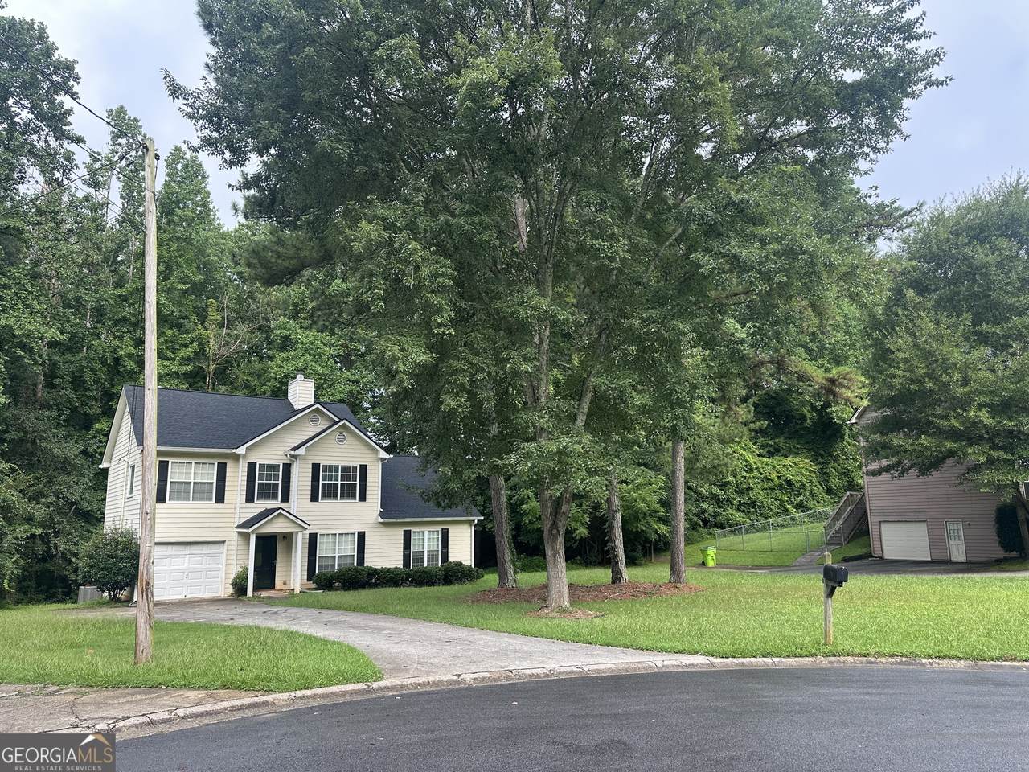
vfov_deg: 56.8
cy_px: 386
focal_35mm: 24
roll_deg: +0.9
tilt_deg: +11.3
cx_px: 514
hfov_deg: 71.6
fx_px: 713
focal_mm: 6.86
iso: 80
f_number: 1.78
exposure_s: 1/439
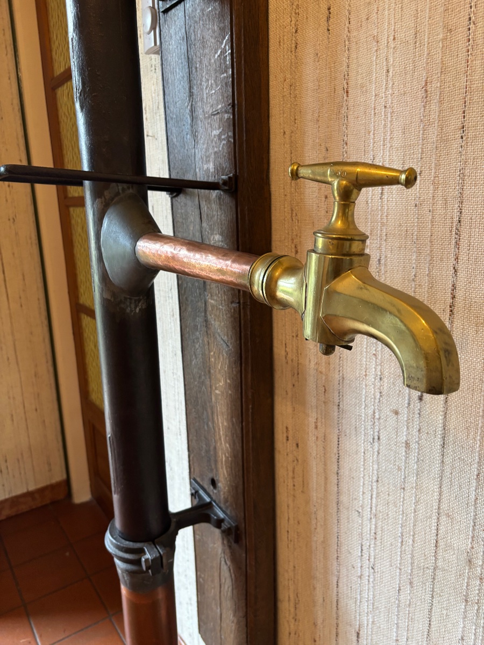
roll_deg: +0.8
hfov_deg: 53.1
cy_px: 322
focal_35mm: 26
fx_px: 485
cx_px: 242
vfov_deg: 67.3
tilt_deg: -15.0
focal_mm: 5.96
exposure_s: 1/50
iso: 200
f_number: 1.6
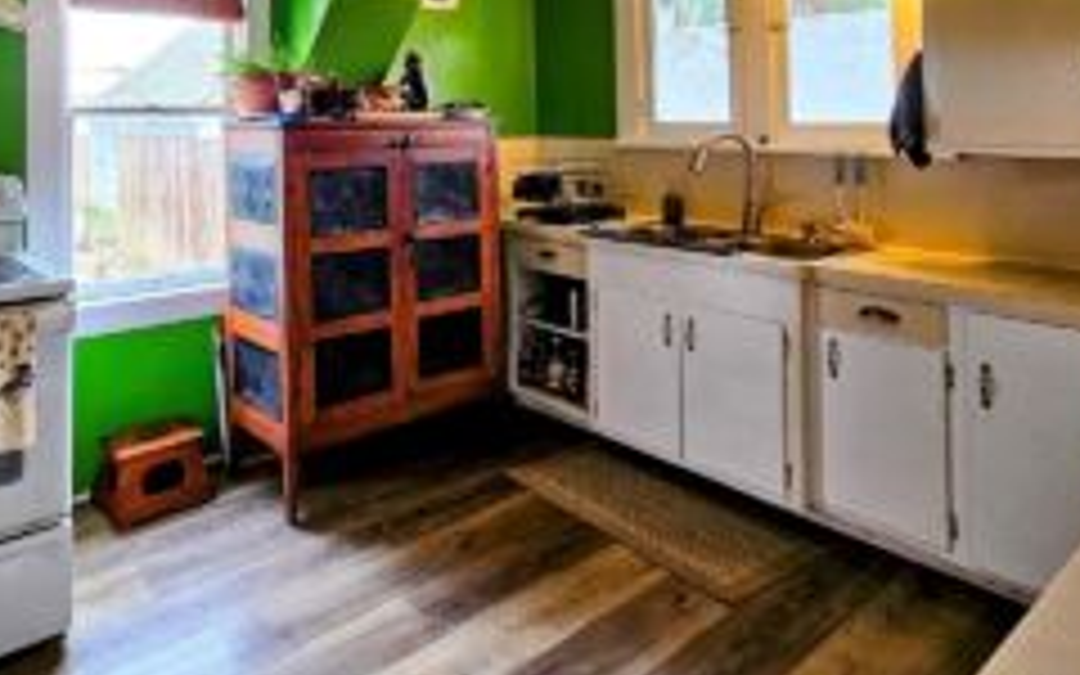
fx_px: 677
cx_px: 310
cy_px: 90
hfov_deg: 73.3
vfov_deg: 48.4
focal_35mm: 23
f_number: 2.2
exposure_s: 1/60
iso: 200
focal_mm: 2.2
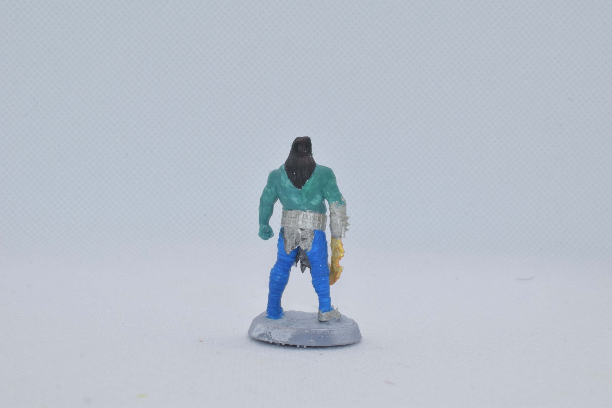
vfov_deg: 22.6
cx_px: 306
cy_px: 204
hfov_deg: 33.4
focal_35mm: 60
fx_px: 1020
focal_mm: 40
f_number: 20
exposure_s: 1/125
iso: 800
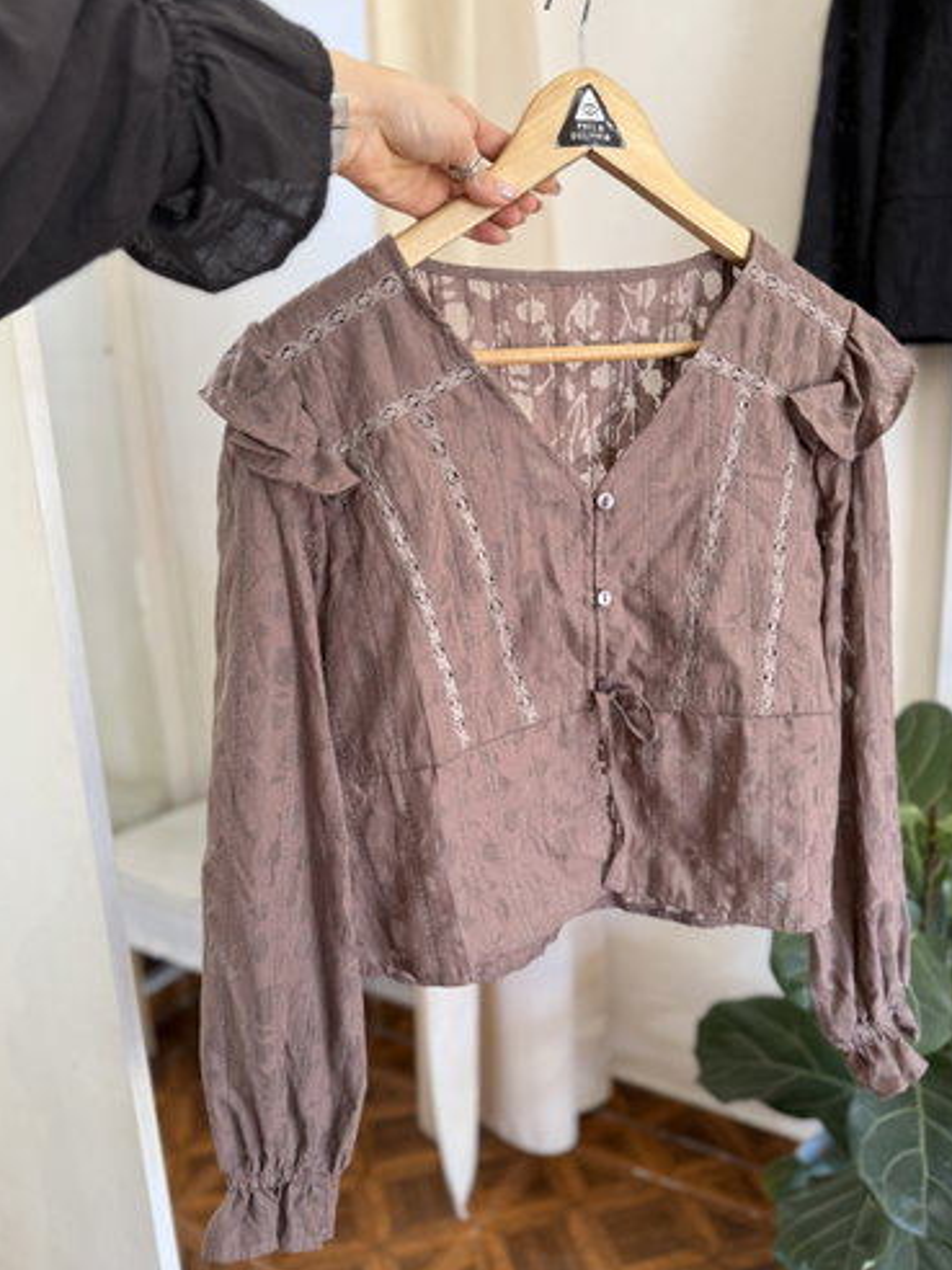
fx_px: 953
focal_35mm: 26
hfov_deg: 53.1
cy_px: 680
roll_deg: +3.2
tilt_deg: -15.9
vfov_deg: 67.2
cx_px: 485
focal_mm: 6.76
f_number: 1.78
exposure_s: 1/121
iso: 160
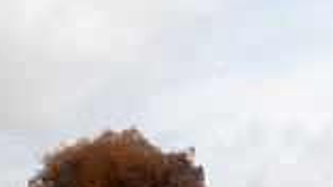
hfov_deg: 13.7
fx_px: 1376
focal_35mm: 156
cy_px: 472
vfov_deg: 7.2
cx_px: 72
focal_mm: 52
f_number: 8
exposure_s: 1/250
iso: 100
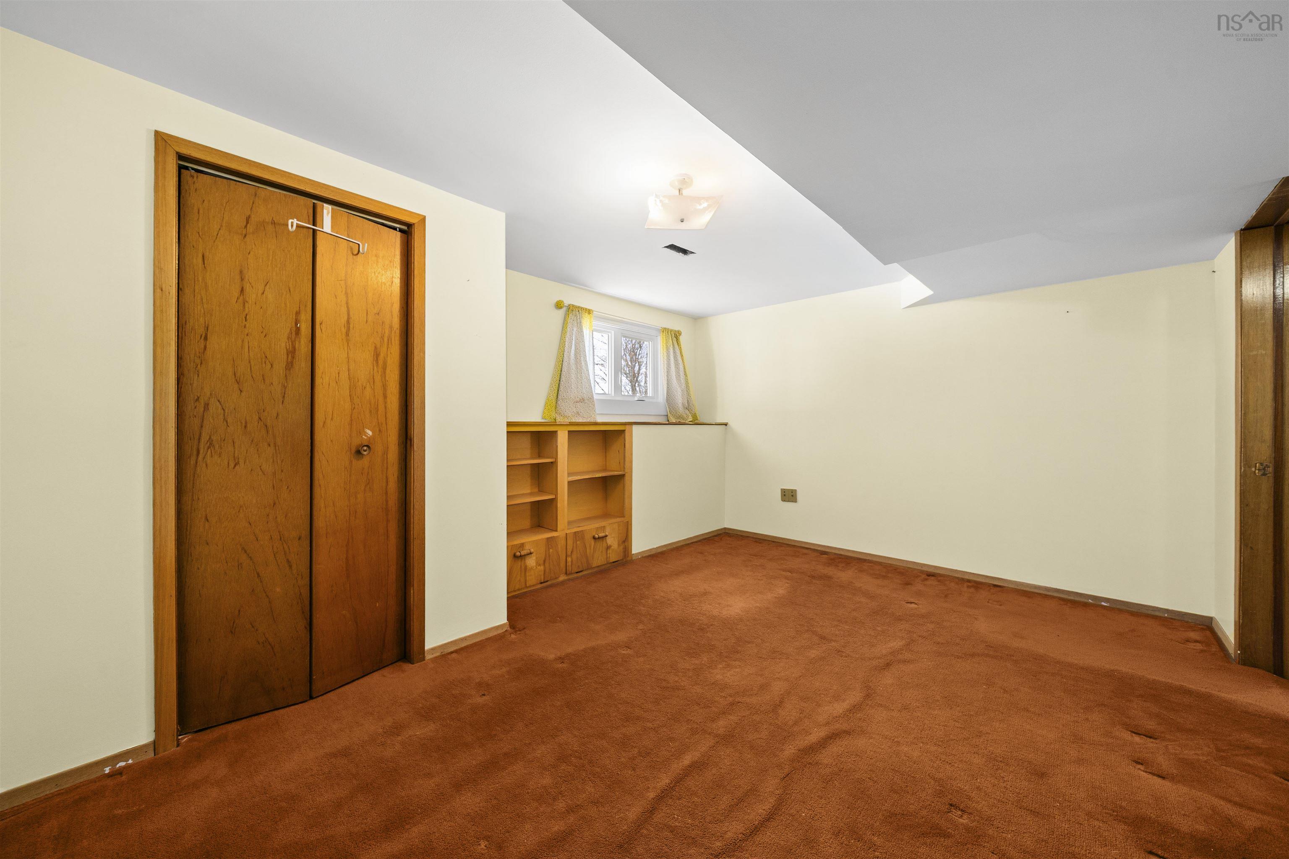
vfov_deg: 90.0
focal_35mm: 12
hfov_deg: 112.6
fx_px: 430
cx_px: 644
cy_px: 430
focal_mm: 12
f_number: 8
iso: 400
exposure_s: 1/5
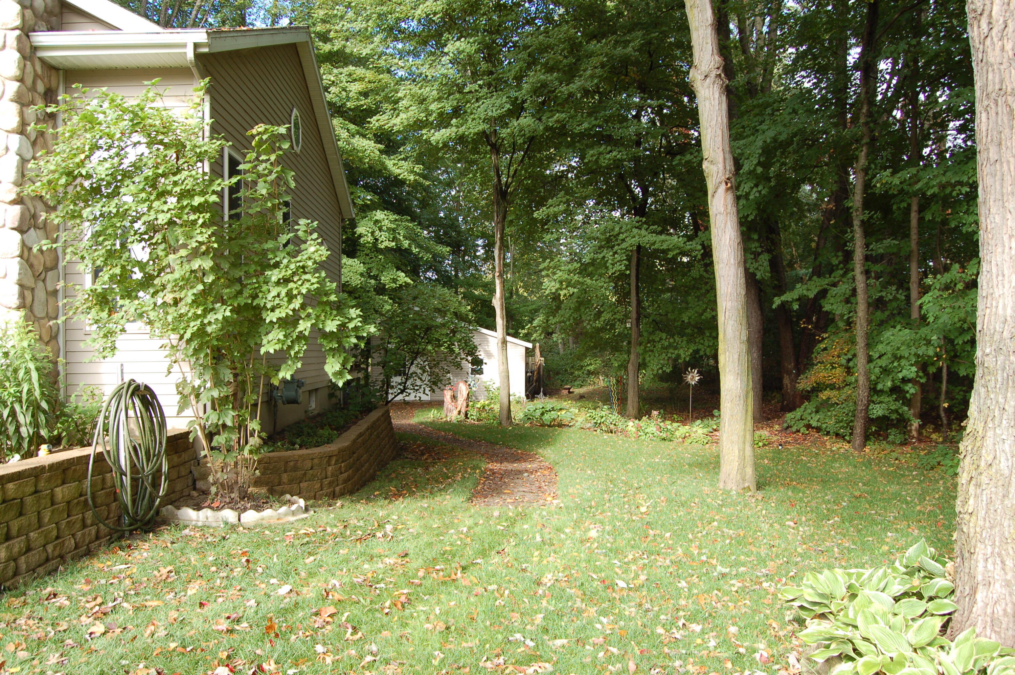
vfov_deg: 47.8
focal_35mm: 27
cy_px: 338
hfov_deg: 67.4
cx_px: 508
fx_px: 760
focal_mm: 18
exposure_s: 1/125
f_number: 5.6
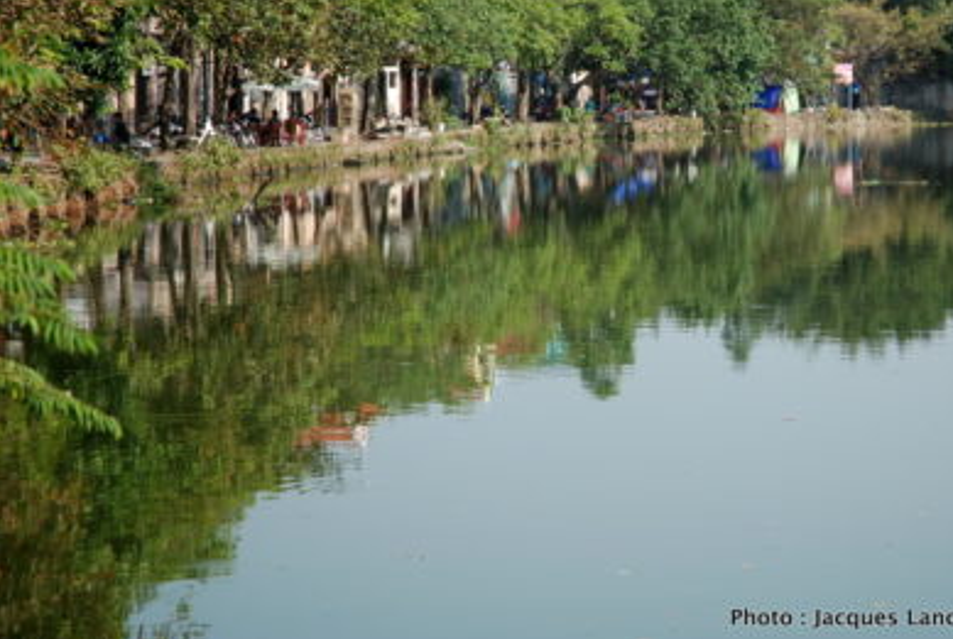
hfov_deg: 15.1
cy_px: 244
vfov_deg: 10.2
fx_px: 3581
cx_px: 610
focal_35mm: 135
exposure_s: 1/320
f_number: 4.5
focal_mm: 70
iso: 100
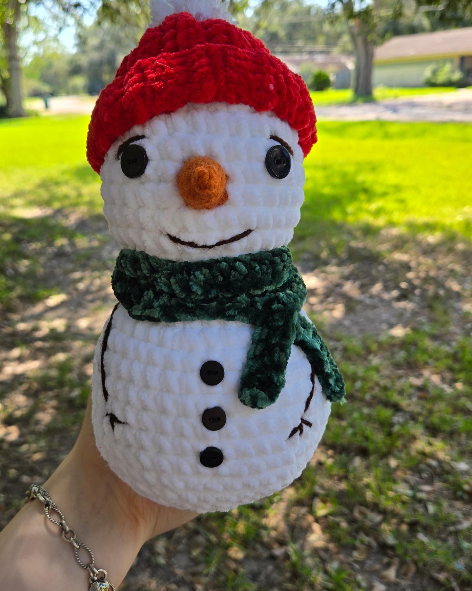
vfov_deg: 54.2
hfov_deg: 44.2
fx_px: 576
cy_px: 276
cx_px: 180
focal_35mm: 33
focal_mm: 5.4
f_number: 1.8
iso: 25
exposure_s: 1/316
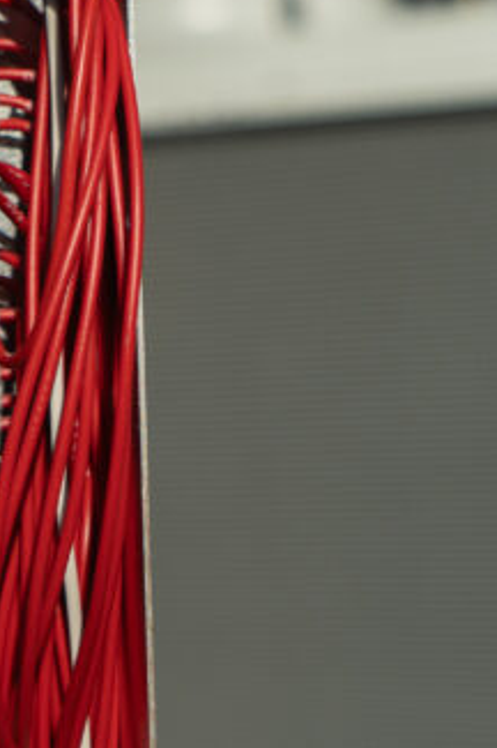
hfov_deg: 8.9
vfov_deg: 14.4
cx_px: -596
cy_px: 236
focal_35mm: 142
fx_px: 2947
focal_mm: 45
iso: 250
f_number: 5.6
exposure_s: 1/1250
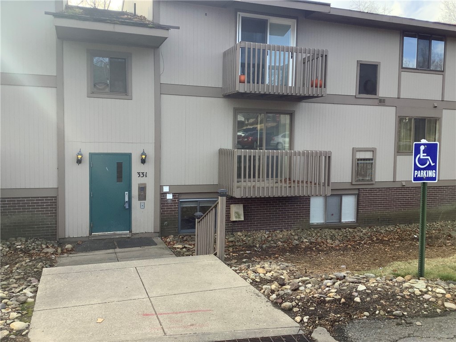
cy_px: 171
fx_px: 408
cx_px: 228
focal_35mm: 31
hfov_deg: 58.4
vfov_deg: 45.4
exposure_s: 1/188
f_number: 2.4
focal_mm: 3.3
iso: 25
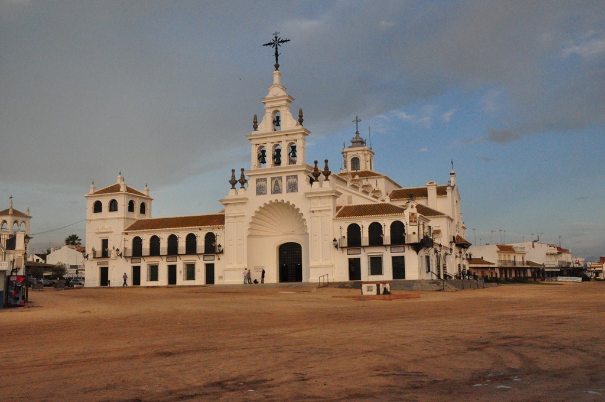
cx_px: 302
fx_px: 579
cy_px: 201
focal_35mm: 34
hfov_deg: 55.2
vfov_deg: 38.3
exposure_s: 1/500
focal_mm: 23
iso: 2500
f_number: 11
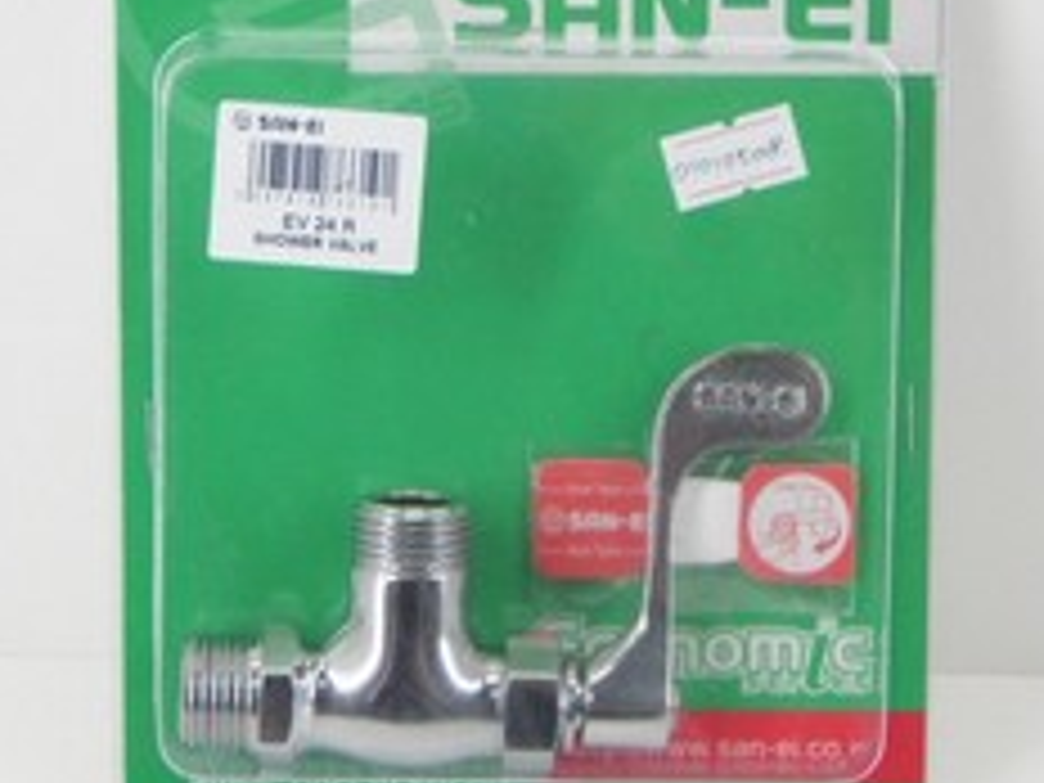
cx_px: 558
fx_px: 2654
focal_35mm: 88
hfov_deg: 22.3
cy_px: 297
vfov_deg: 16.8
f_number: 4
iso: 200
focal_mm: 9.13
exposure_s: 1/30
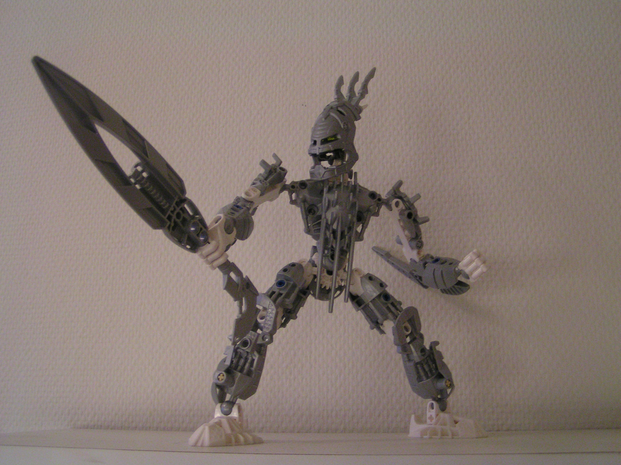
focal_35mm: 38
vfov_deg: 37.7
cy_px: 232
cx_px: 310
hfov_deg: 49.0
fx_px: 682
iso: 200
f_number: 2.8
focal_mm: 5.8
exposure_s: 1/20
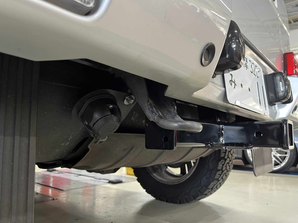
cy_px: 112
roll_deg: -1.0
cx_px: 149
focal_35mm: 26
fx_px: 224
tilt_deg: +6.9
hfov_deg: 67.3
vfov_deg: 53.1
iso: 200
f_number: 1.6
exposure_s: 1/60
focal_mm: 5.1
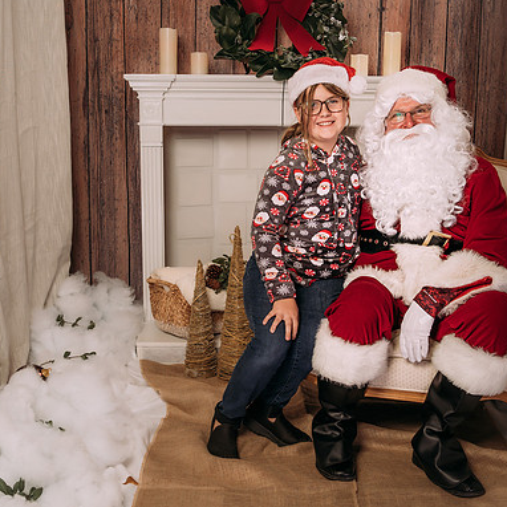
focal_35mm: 51
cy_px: 261
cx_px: 251
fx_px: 845
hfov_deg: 33.4
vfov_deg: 33.4
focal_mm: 35
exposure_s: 1/100
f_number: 5.6
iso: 100
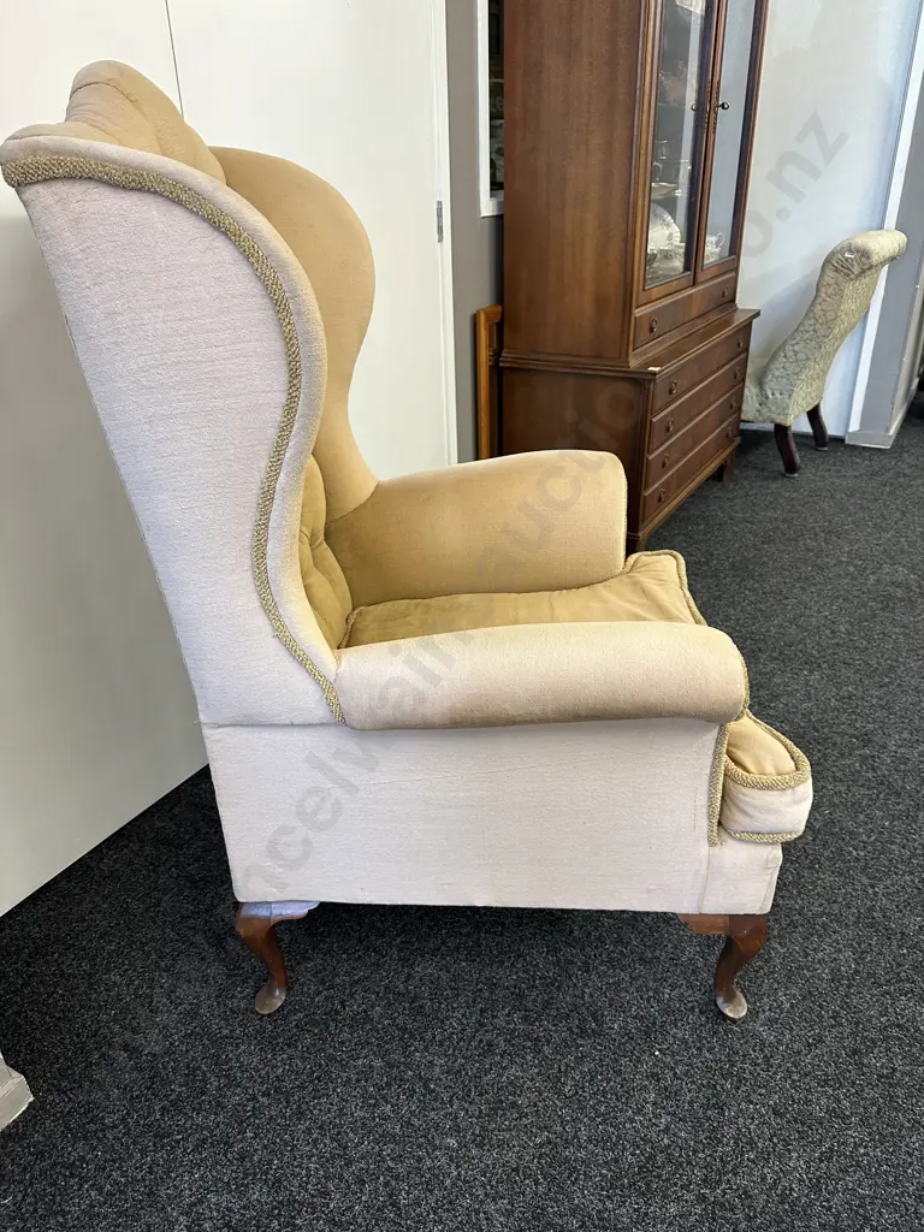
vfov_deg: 71.6
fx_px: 854
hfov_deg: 56.8
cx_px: 462
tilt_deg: -27.2
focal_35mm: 24
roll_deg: +1.4
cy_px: 616
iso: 200
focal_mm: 6.86
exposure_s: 1/100
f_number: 1.78
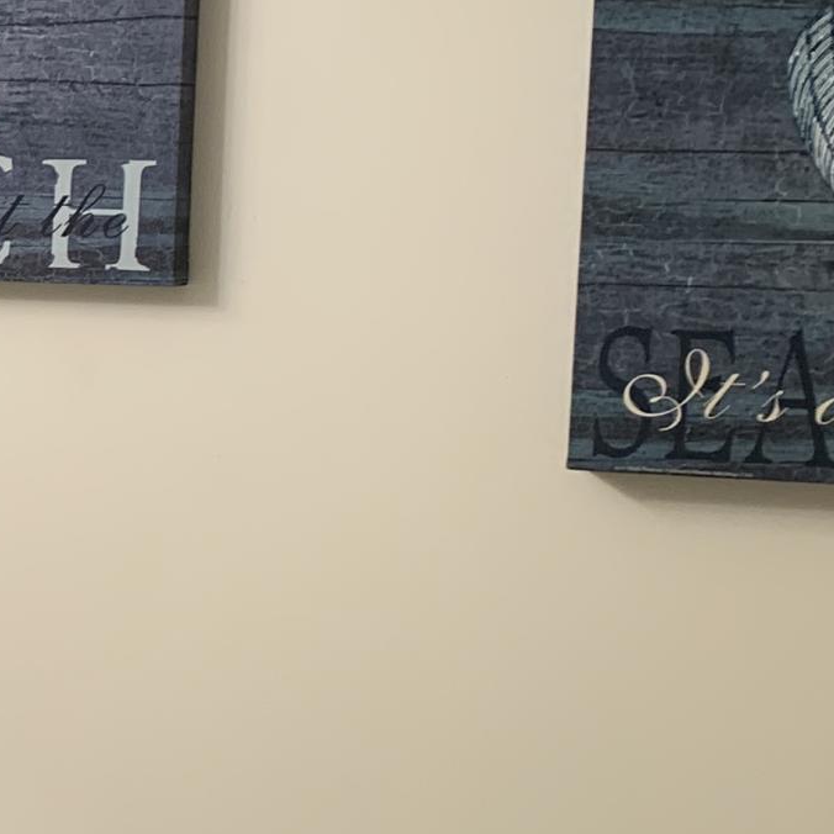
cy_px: 518
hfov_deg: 14.6
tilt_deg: -6.9
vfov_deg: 17.0
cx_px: -730
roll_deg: -0.5
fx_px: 2780
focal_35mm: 102
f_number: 1.8
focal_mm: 4.25
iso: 50
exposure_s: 1/60
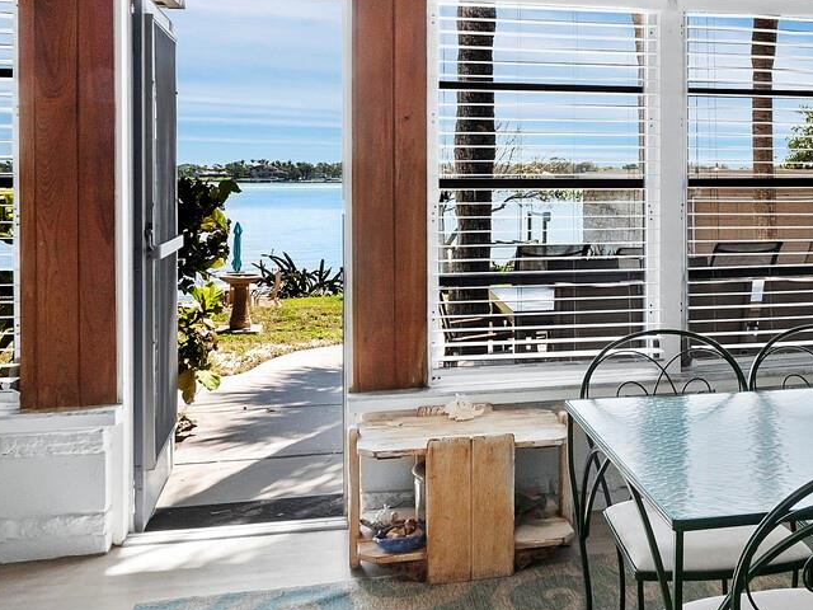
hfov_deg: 51.1
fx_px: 822
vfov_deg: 39.5
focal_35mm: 35
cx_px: 575
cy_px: 148
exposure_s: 1/25
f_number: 10
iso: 400
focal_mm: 7
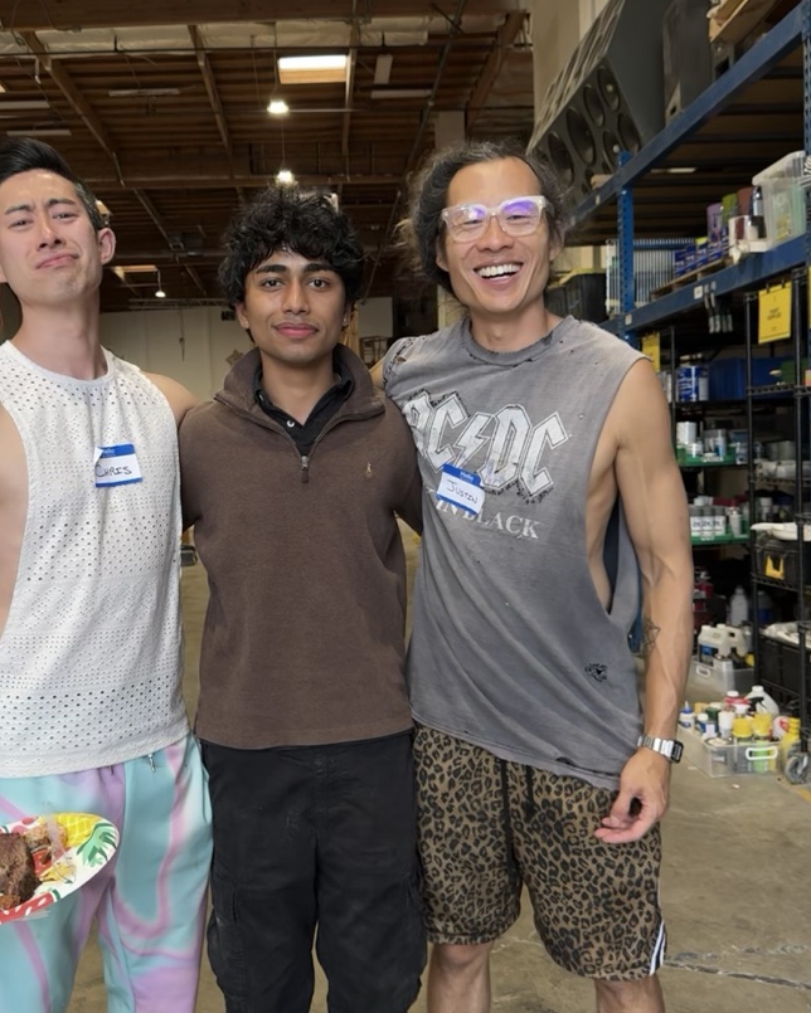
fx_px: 960
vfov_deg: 55.7
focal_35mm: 32
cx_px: 358
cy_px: 504
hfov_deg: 45.7
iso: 100
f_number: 1.78
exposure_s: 1/120
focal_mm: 6.76
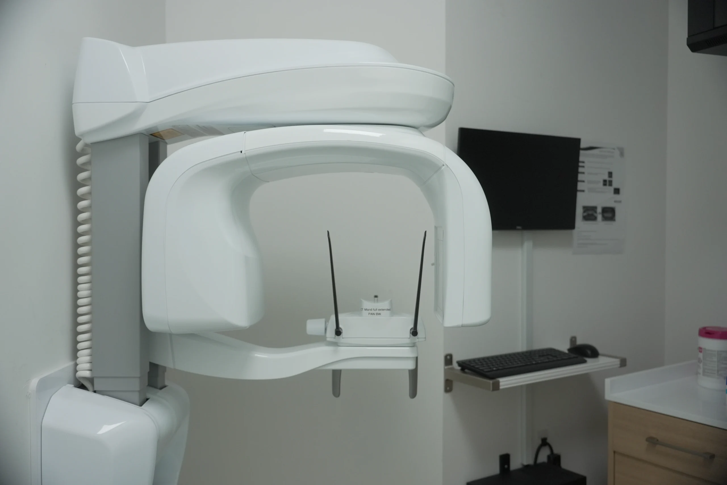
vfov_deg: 38.9
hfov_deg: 55.8
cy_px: 242
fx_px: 687
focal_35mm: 34
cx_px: 364
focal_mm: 34
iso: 1250
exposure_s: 1/400
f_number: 3.5
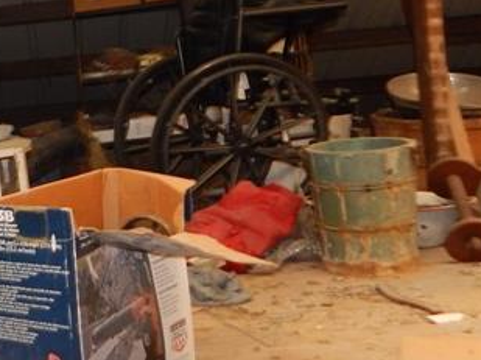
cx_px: -73
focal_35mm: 73
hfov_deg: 24.5
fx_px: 1013
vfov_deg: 20.0
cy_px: 112
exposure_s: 1/30
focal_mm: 4
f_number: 3
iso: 200
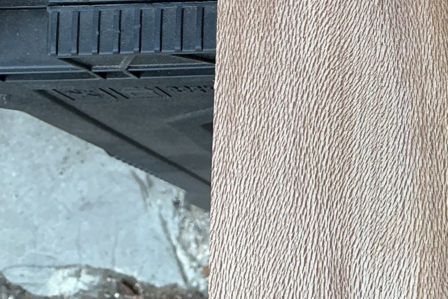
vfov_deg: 15.4
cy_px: -150
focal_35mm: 82
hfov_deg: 23.2
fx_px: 1020
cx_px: 497
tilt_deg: -78.9
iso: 20
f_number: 1.8
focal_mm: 3
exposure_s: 1/120
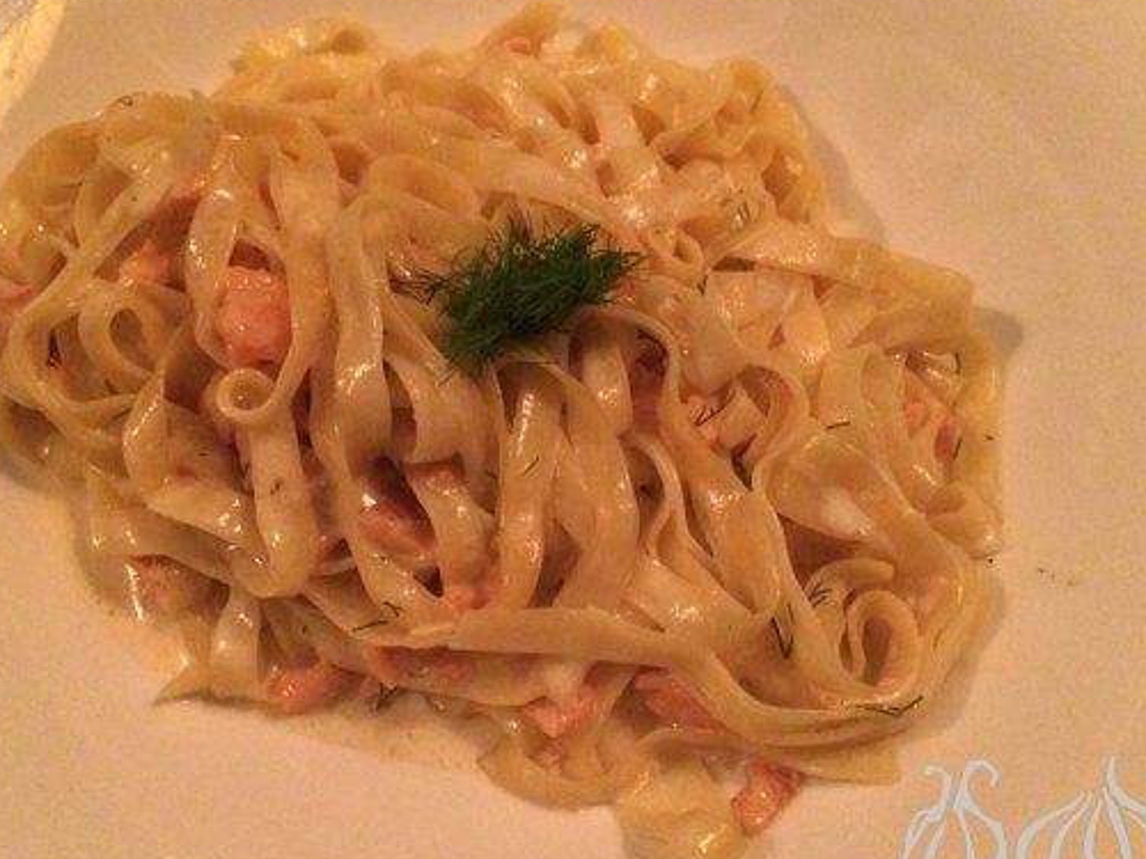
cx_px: 516
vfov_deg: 39.6
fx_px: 1192
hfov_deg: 51.3
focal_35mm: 36
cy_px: 408
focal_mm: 4.12
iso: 640
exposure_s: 1/15
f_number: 2.2
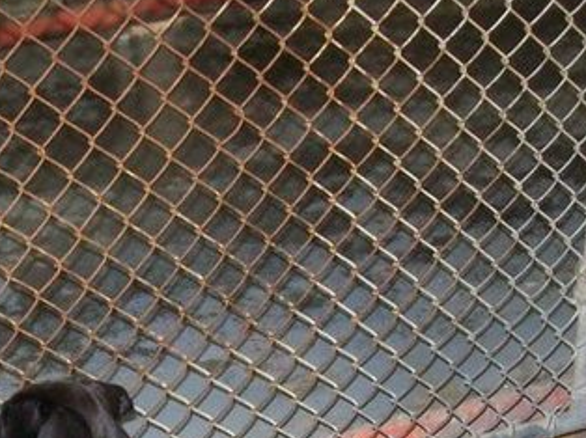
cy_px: 523
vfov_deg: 16.1
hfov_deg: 21.9
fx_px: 1489
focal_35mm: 88
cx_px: 97
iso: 200
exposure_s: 1/64
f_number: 2.7
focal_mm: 6
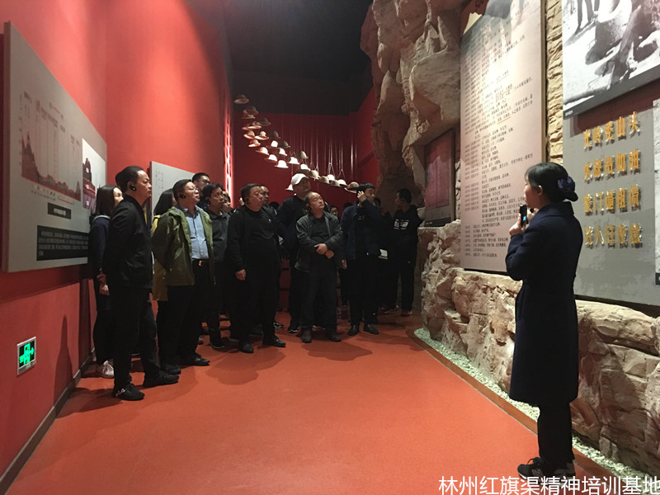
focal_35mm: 29
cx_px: 330
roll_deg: +0.8
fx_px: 553
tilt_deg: +0.8
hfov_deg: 61.7
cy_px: 248
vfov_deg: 48.2
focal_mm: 4.15
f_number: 2.2
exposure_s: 1/8
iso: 160
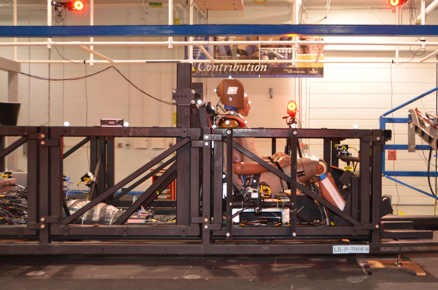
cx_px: 268
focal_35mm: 42
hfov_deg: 46.2
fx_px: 510
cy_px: 134
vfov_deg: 31.7
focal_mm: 22
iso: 800
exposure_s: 1/60
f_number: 3.8
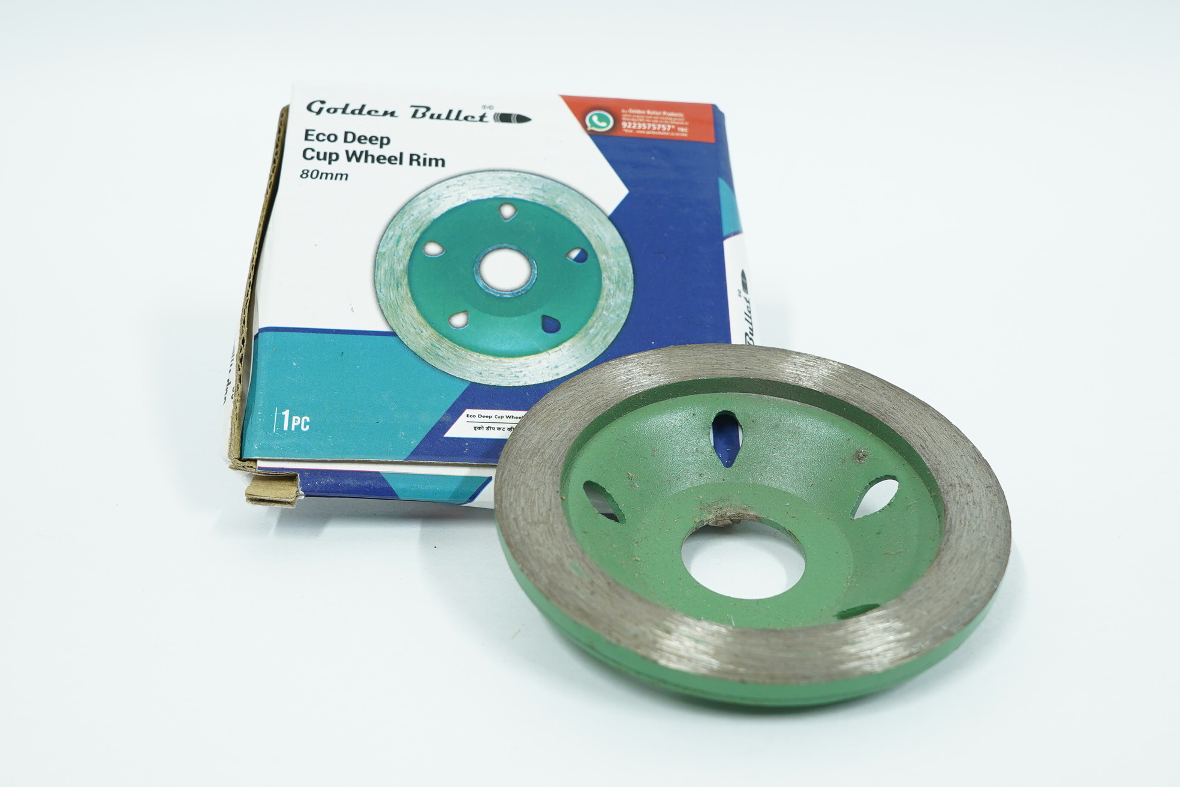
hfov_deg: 46.4
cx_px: 590
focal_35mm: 42
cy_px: 394
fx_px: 1377
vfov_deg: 31.9
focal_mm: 28
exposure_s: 1/5
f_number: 8
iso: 800
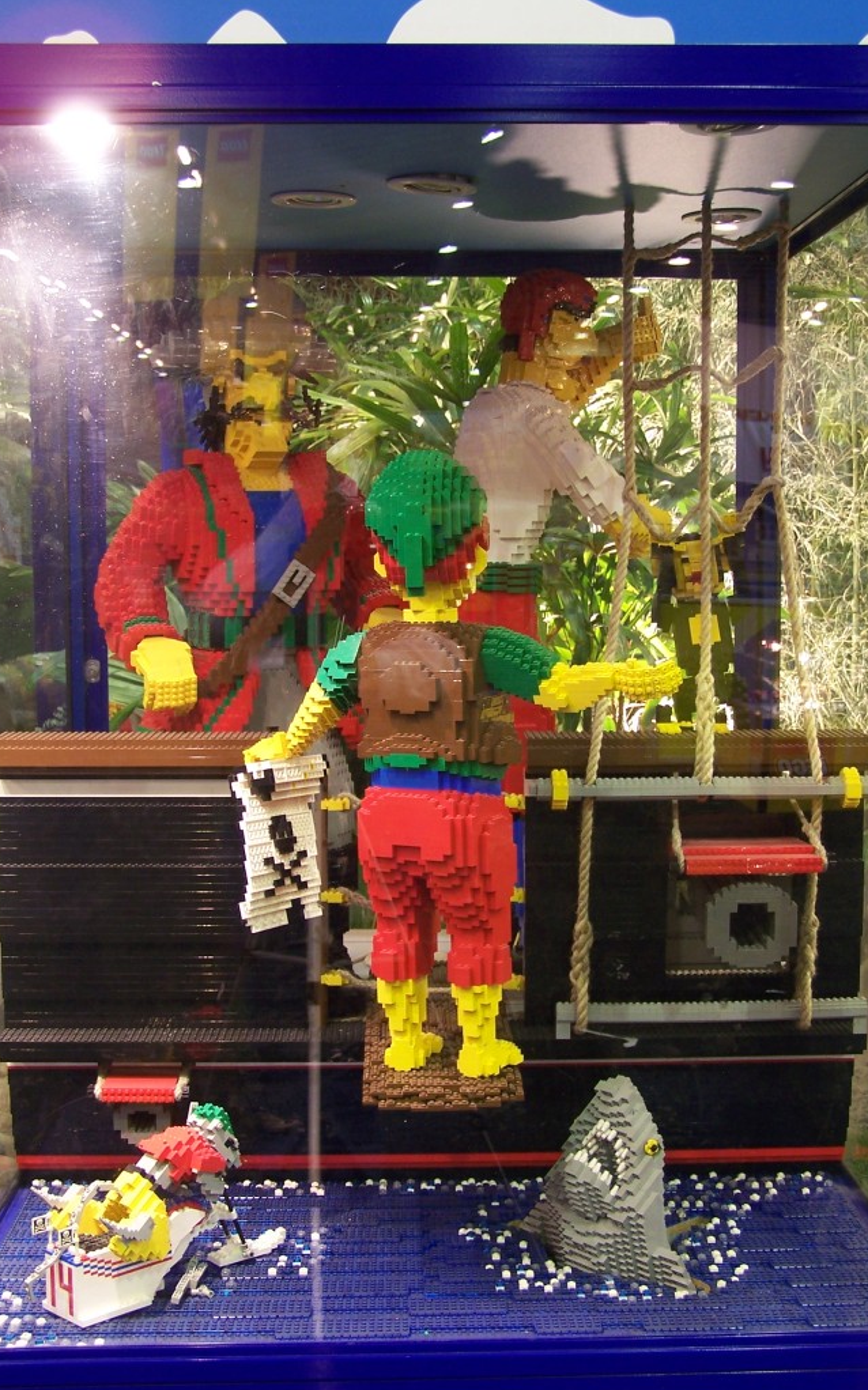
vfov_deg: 39.6
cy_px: 695
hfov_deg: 25.3
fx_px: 1932
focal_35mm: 51
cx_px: 435
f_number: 3
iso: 80
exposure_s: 1/2
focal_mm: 8
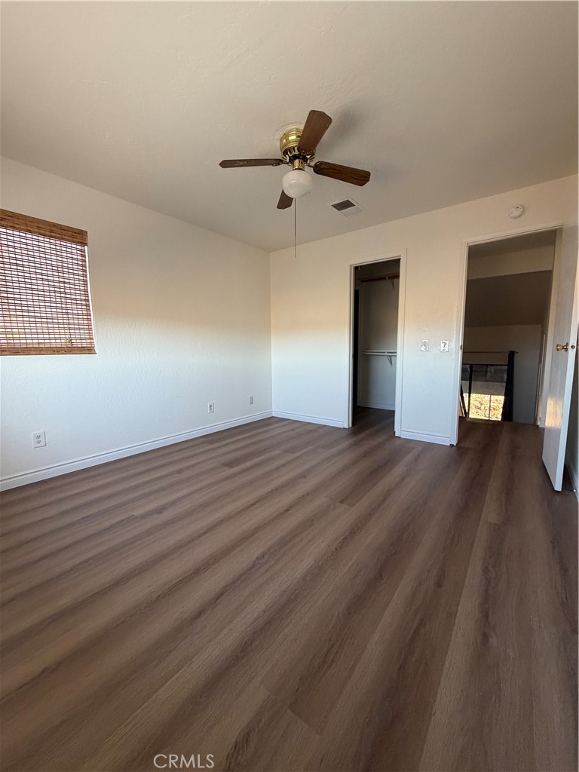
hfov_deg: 85.7
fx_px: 312
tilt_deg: -6.7
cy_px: 386
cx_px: 290
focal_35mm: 14
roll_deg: +0.5
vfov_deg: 102.1
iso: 320
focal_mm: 2.22
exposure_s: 1/98
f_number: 2.2
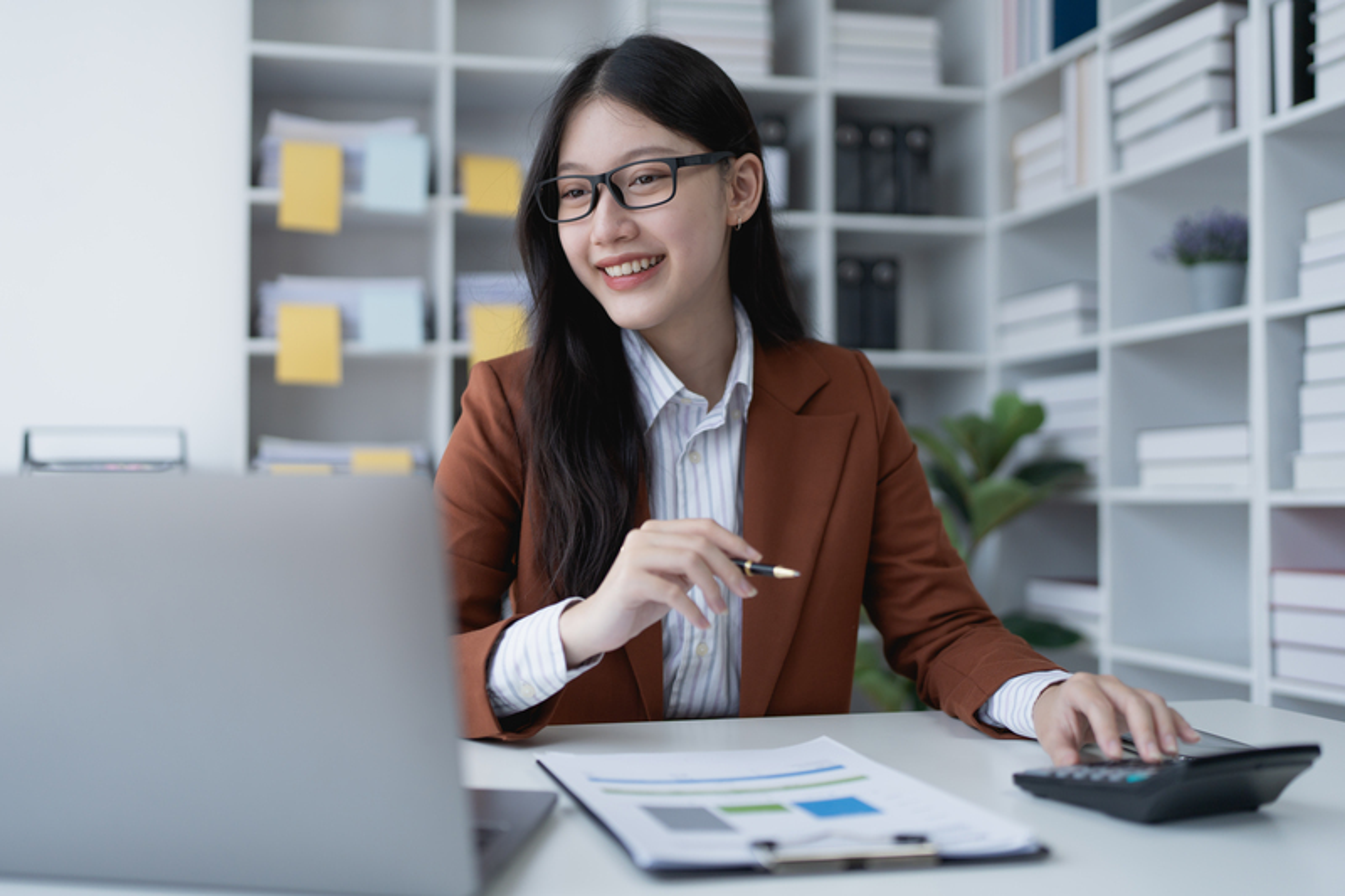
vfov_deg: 37.8
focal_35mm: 35
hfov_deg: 54.4
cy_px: 448
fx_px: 1307
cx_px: 672
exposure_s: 1/2000
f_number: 1.4
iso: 100
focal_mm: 35
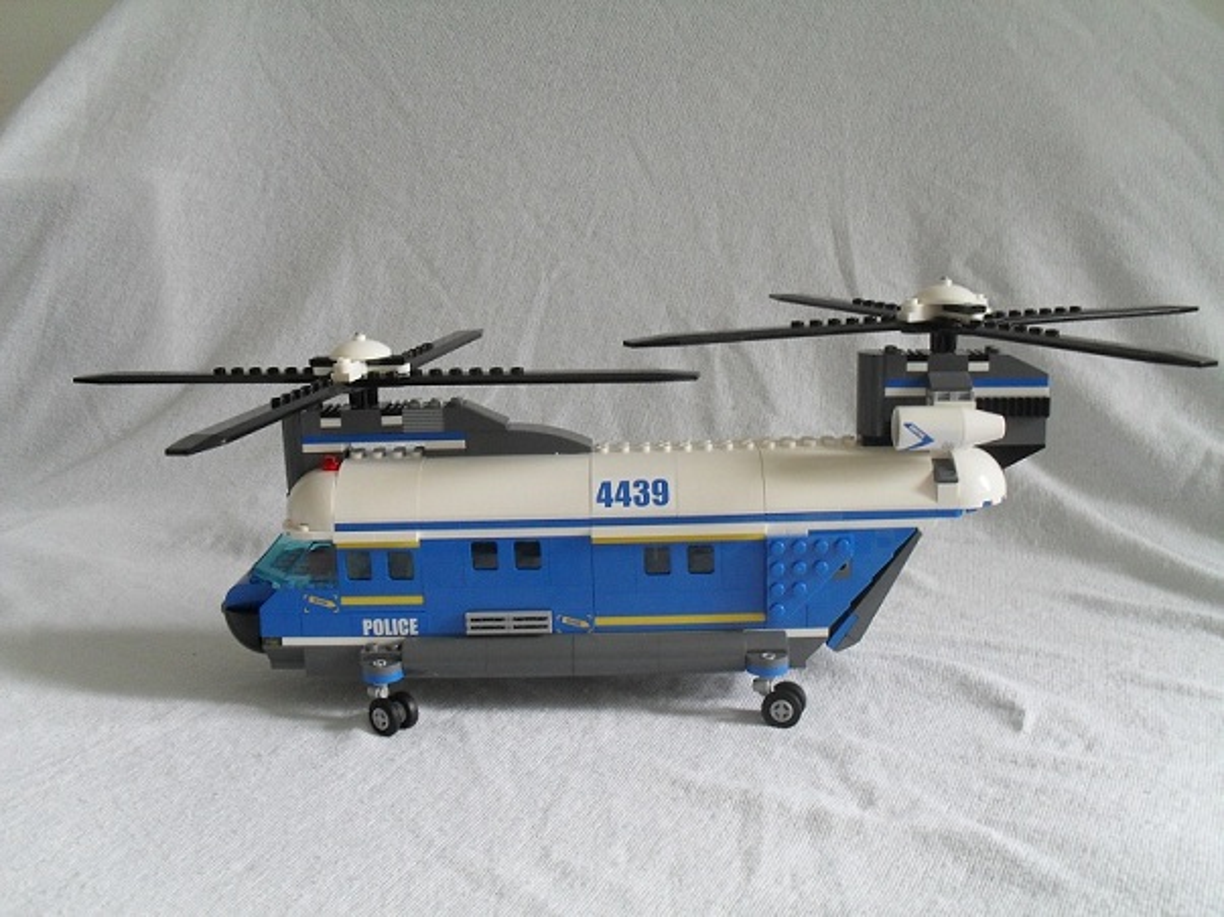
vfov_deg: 40.7
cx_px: 612
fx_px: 1237
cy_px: 458
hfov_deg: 52.6
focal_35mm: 35
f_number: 3.2
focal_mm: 6.3
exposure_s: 1/8
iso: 200
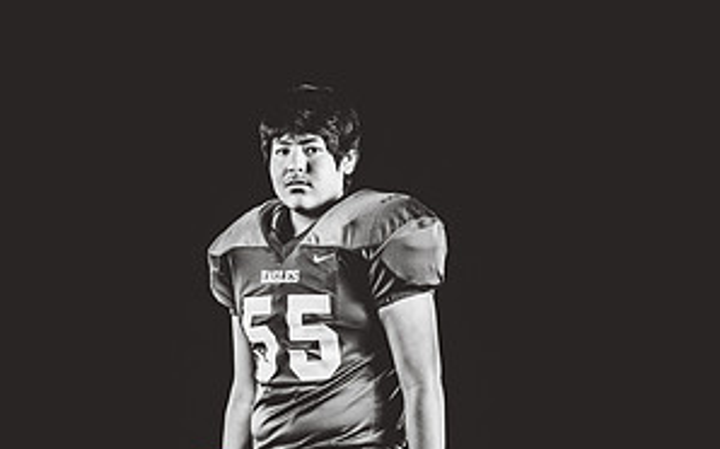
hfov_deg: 15.6
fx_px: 2628
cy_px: 497
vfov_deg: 9.7
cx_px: 360
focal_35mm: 134
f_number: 4
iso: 200
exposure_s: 1/160
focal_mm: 87
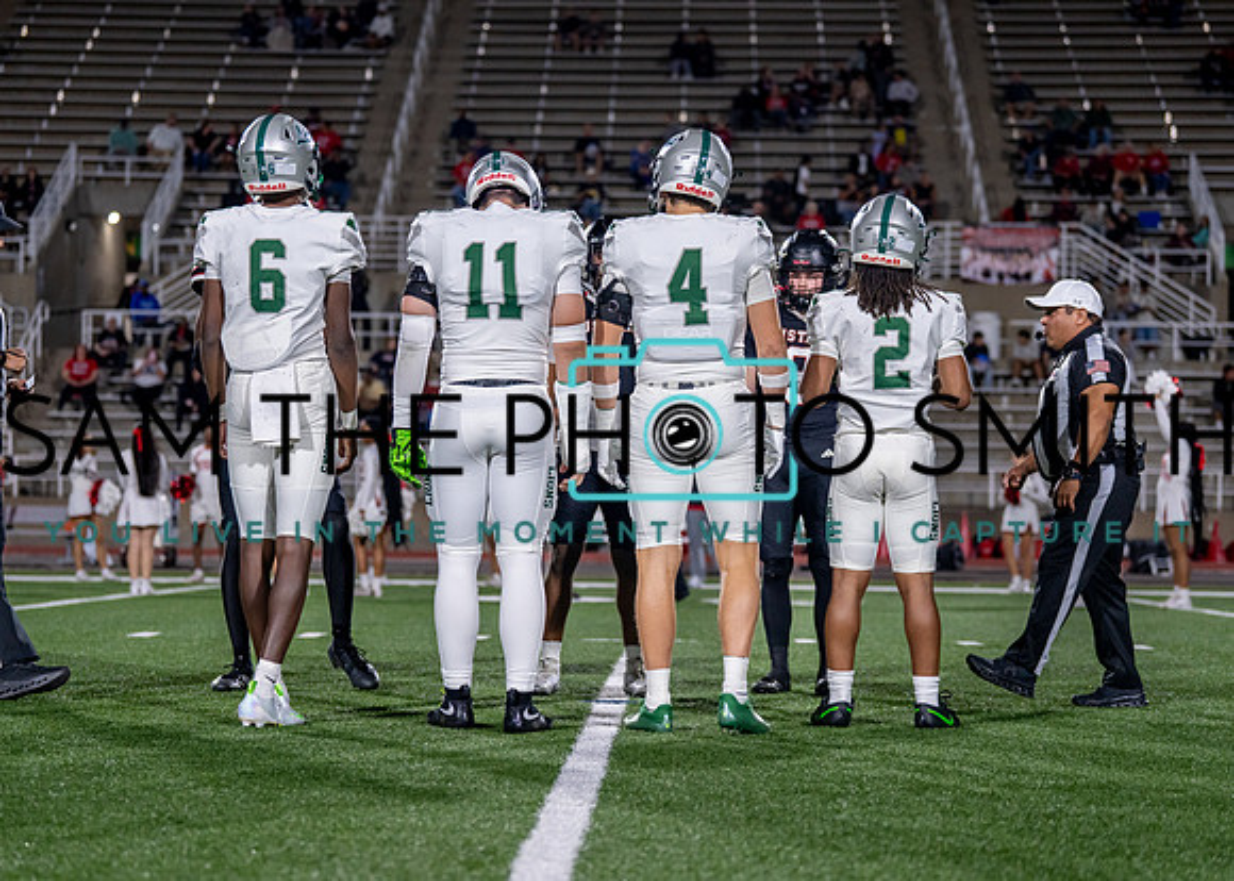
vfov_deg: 15.7
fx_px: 3188
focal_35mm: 91
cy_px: 463
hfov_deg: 21.9
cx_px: 593
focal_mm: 82
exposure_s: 1/1000
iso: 1600
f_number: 2.8
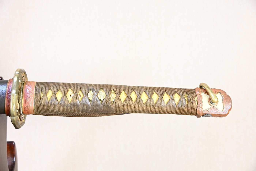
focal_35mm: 44
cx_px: 128
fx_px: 309
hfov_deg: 45.0
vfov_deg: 30.8
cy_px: 86
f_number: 4
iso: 100
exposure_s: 1/3
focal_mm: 29
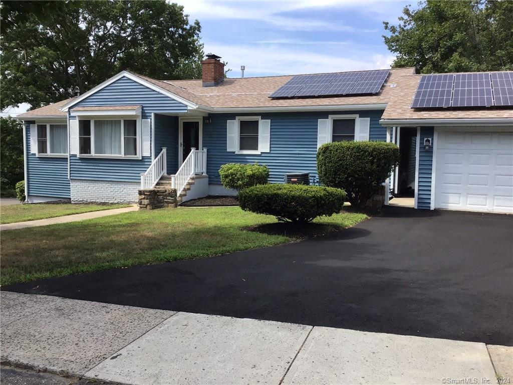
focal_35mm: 31
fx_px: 459
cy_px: 192
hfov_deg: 58.4
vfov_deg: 45.4
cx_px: 256
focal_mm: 3.3
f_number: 2.4
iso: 25
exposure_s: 1/754
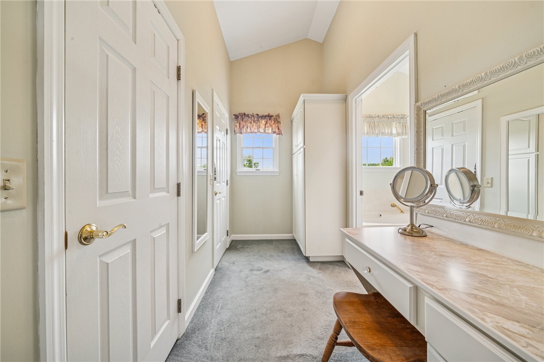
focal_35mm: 12
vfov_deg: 89.9
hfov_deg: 112.6
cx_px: 272
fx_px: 181
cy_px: 181
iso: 100
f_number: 11
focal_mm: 12
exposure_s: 1/3
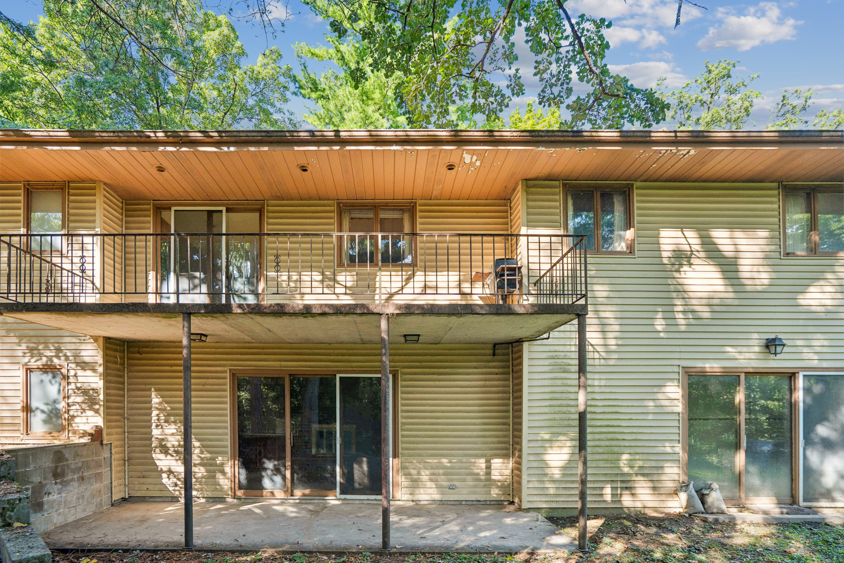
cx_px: 422
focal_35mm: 16
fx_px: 375
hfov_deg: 96.7
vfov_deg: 73.7
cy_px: 282
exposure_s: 1/50
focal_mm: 16
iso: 125
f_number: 5
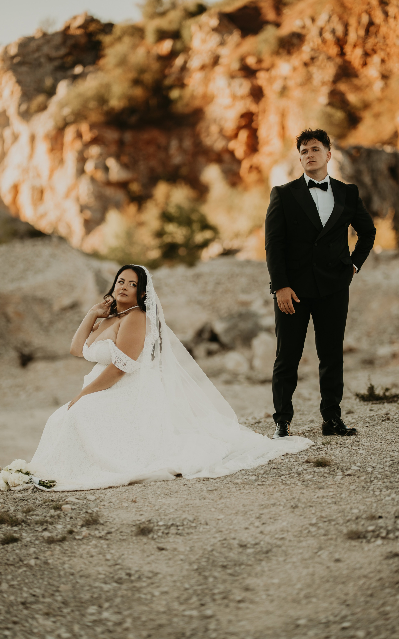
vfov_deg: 23.8
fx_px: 1514
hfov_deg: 15.0
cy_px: 321
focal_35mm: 87
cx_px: 203
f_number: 1.8
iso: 100
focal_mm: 85
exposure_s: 1/640
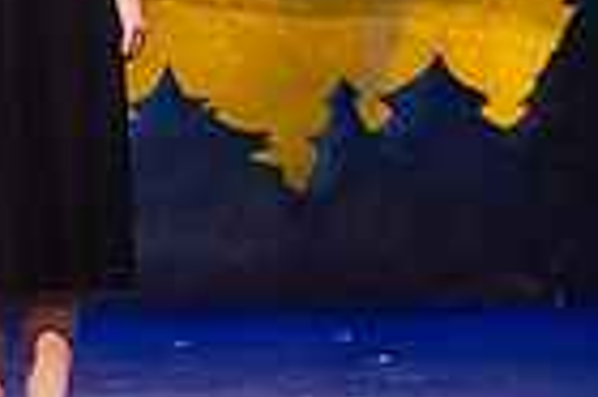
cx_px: -124
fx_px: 8611
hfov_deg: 4.0
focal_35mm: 519
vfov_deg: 2.6
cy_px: -198
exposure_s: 1/320
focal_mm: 125
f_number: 3.2
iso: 4000
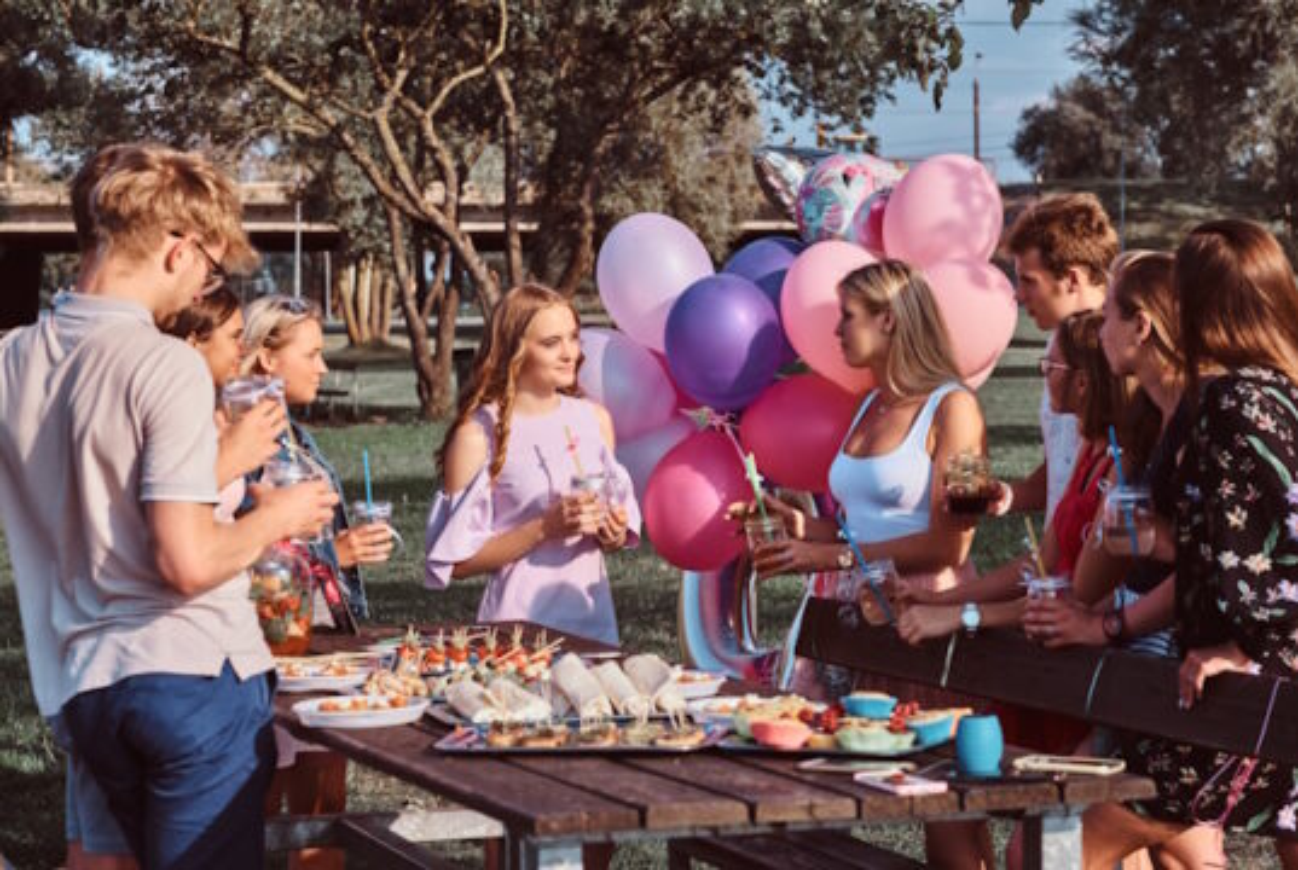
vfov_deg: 16.3
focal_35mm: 84
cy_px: 435
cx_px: 649
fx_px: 3034
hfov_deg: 24.2
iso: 200
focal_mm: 56
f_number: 5
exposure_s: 1/1000
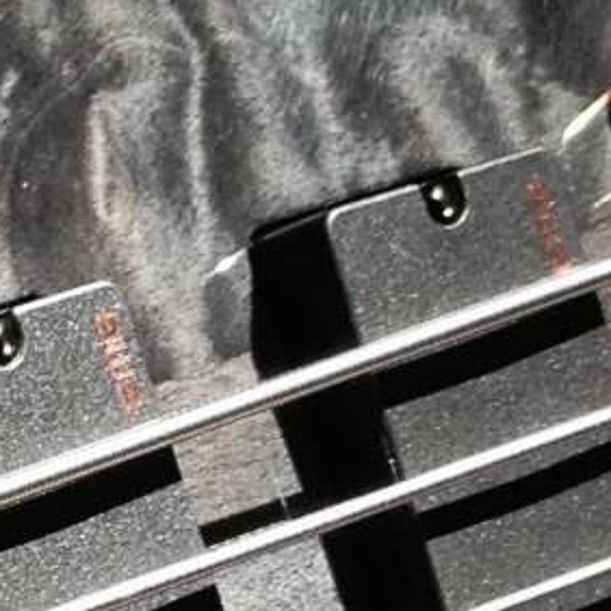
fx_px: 4493
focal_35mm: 225
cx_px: -774
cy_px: 947
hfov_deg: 7.4
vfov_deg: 7.6
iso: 64
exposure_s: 1/179
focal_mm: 4.28
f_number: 2.4
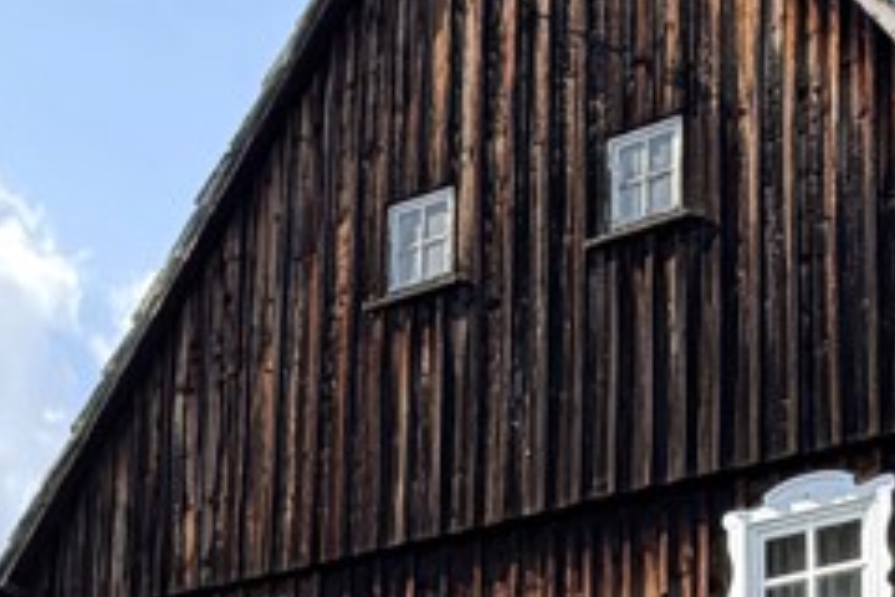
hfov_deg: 22.2
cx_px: 638
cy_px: 1114
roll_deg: +0.3
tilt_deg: +8.3
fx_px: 2262
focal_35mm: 91
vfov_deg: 13.3
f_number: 2.2
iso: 25
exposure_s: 1/770
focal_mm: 2.22
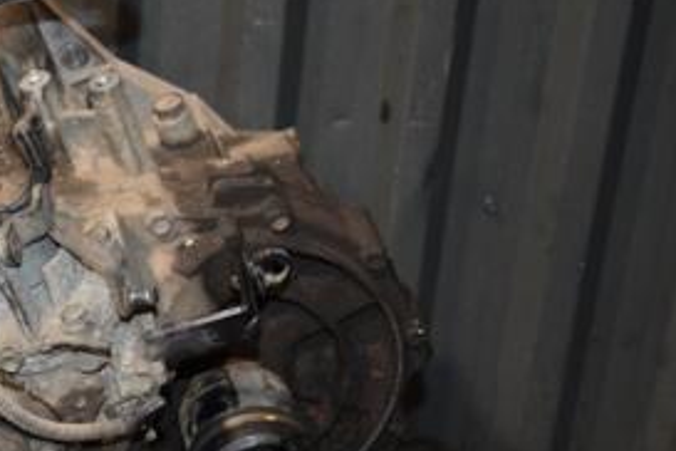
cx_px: 12
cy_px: 362
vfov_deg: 13.8
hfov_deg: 20.0
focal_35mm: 99
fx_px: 1859
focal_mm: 30
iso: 800
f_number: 5
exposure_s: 1/60
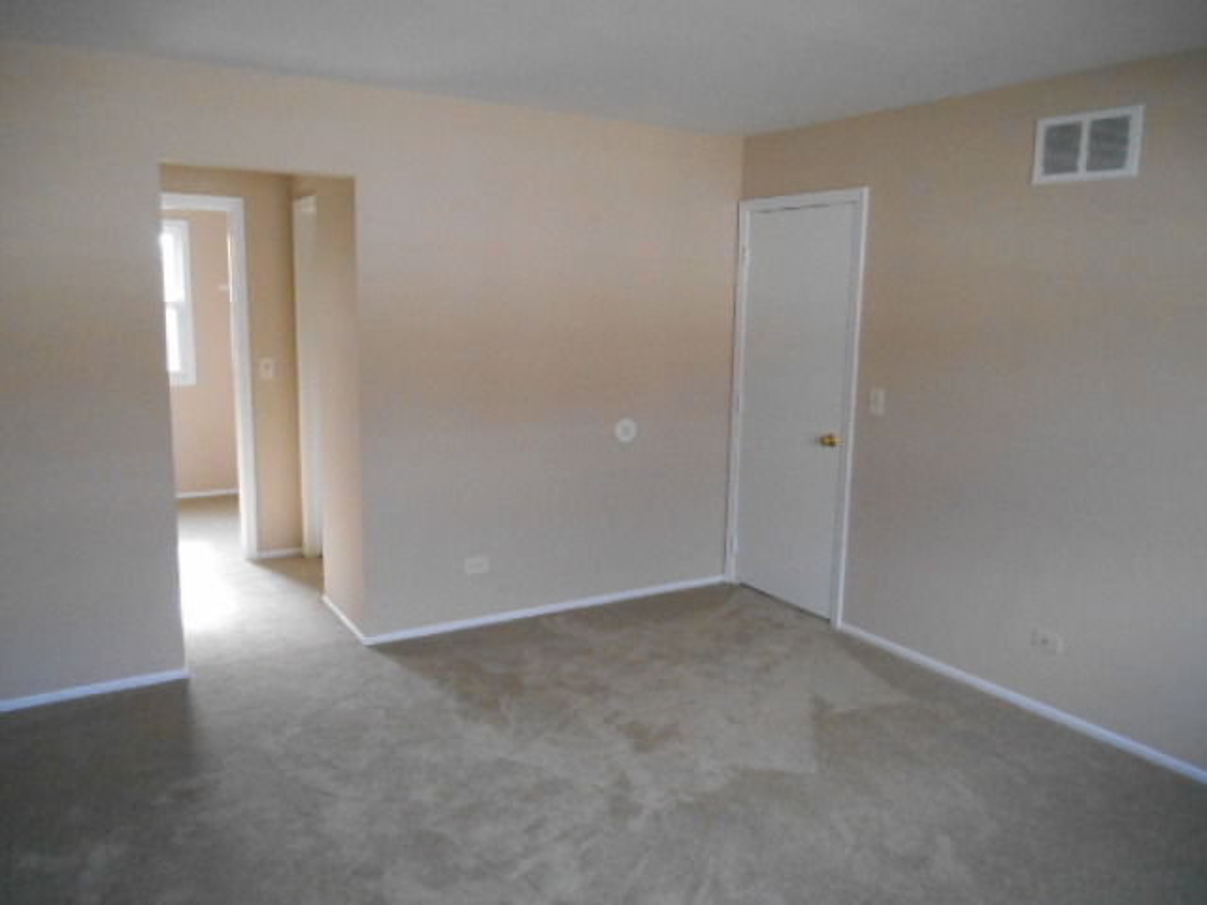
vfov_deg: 53.1
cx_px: 604
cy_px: 452
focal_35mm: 26
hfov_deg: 67.3
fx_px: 907
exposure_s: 1/160
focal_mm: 4.7
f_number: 3.4
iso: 800
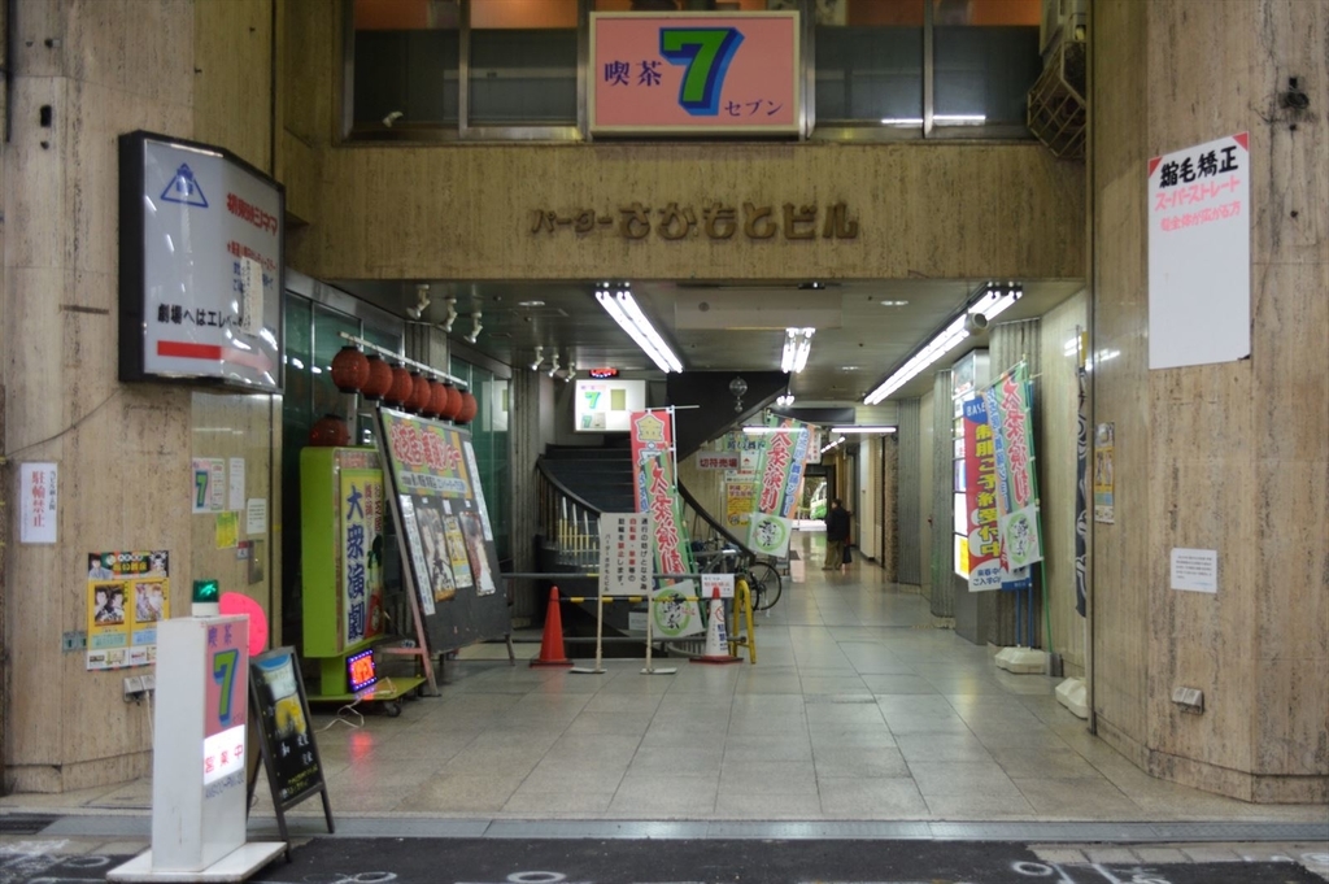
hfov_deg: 62.0
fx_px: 1107
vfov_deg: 43.5
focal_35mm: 30
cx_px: 664
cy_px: 442
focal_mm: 20
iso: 400
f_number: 3.8
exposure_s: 1/60
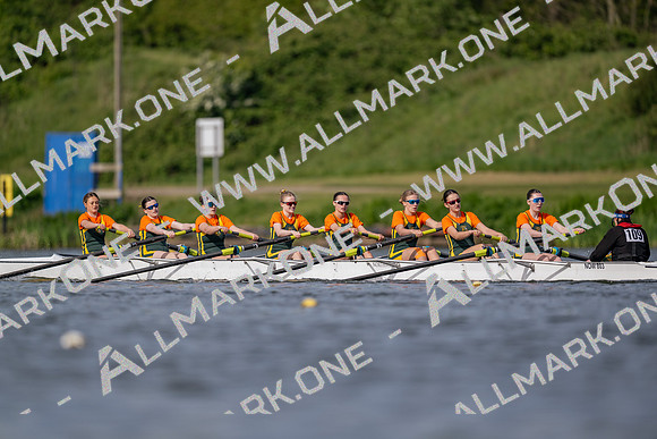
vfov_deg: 2.3
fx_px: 10952
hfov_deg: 3.4
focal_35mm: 600
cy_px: 220
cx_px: 328
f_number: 4
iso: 250
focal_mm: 600
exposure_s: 1/2500
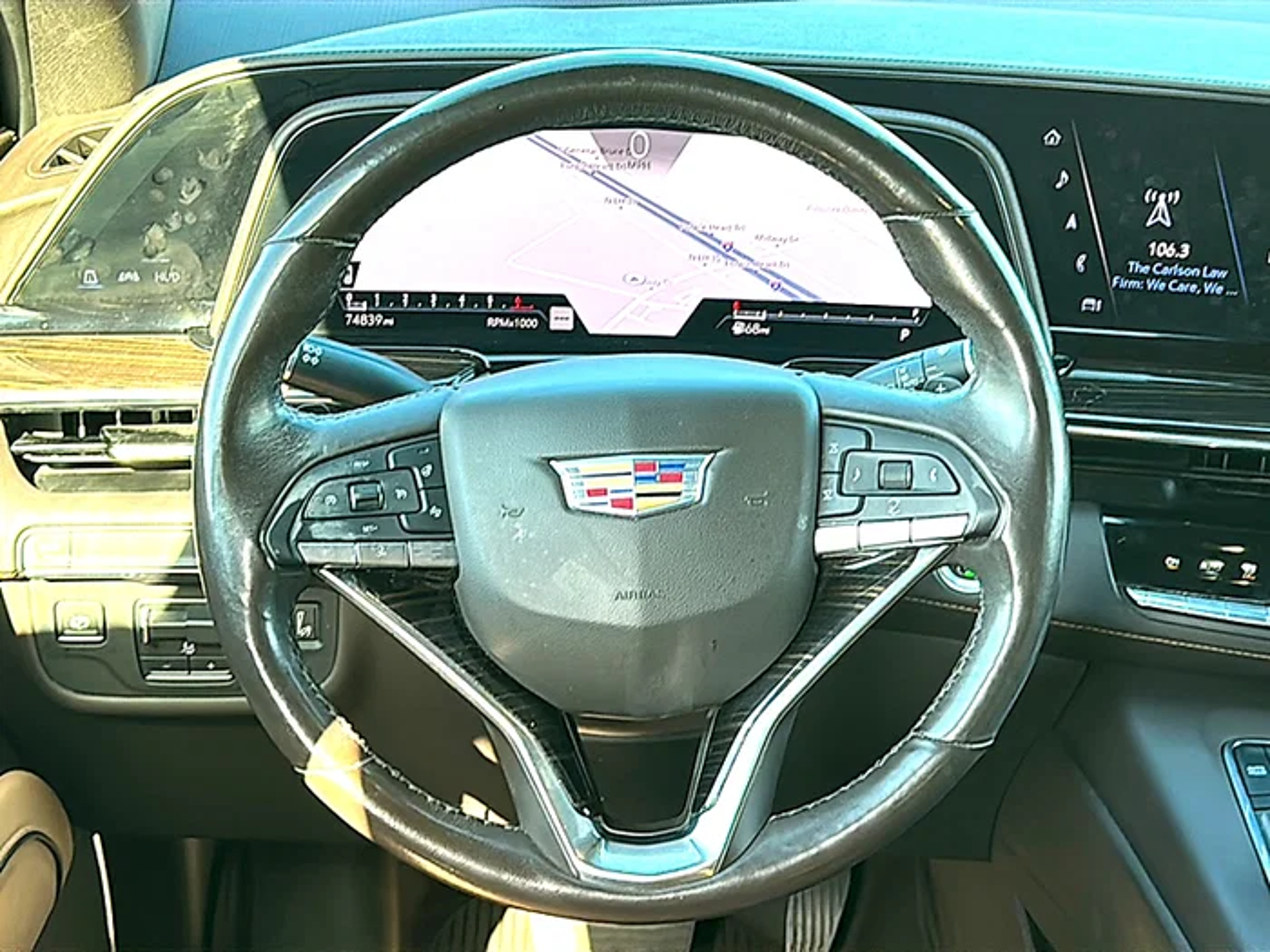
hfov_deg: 40.4
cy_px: 476
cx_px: 635
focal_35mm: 47
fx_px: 1724
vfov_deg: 30.9
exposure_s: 1/137
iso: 64
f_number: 1.78
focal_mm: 6.86
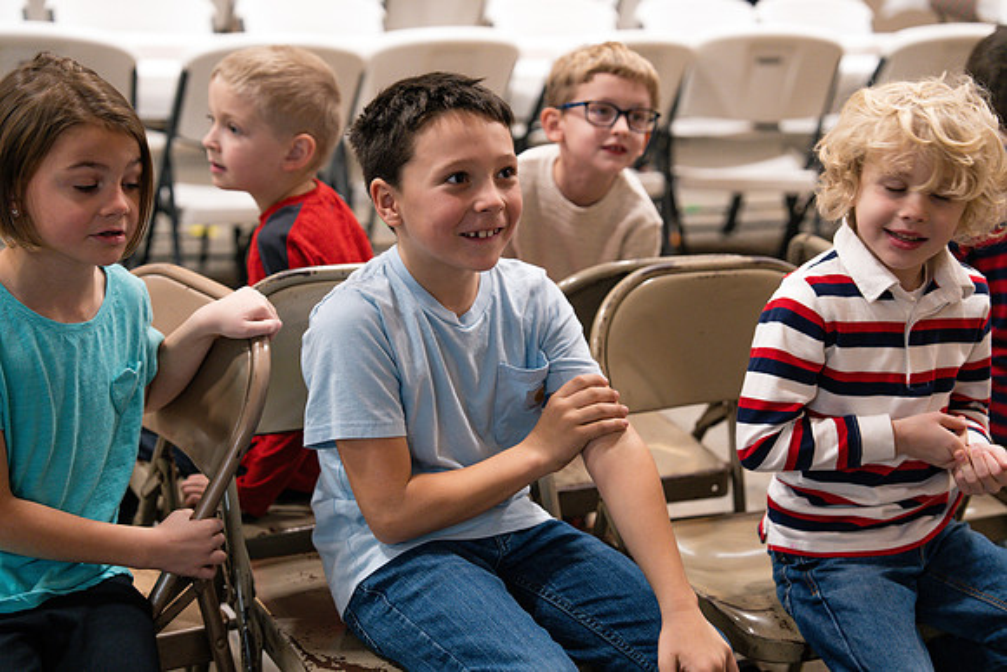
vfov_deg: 22.3
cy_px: 336
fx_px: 1707
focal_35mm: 61
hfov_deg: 32.9
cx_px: 504
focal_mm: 61
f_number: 2.8
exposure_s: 1/250
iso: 1000
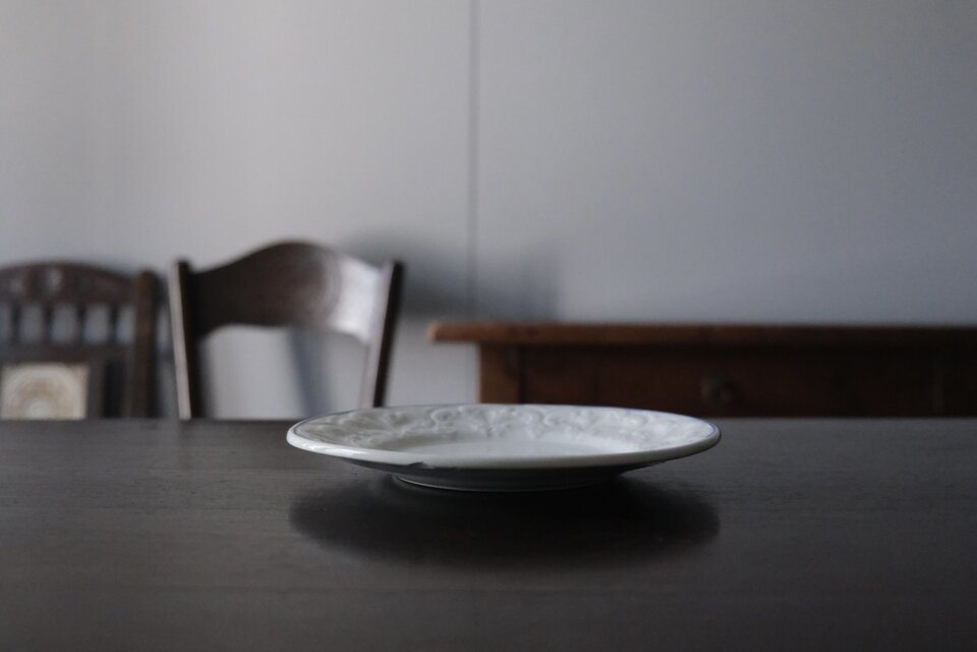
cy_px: 326
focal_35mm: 35
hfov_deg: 54.4
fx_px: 950
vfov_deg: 37.9
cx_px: 488
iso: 6400
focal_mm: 23.3
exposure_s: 1/1000
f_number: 3.2
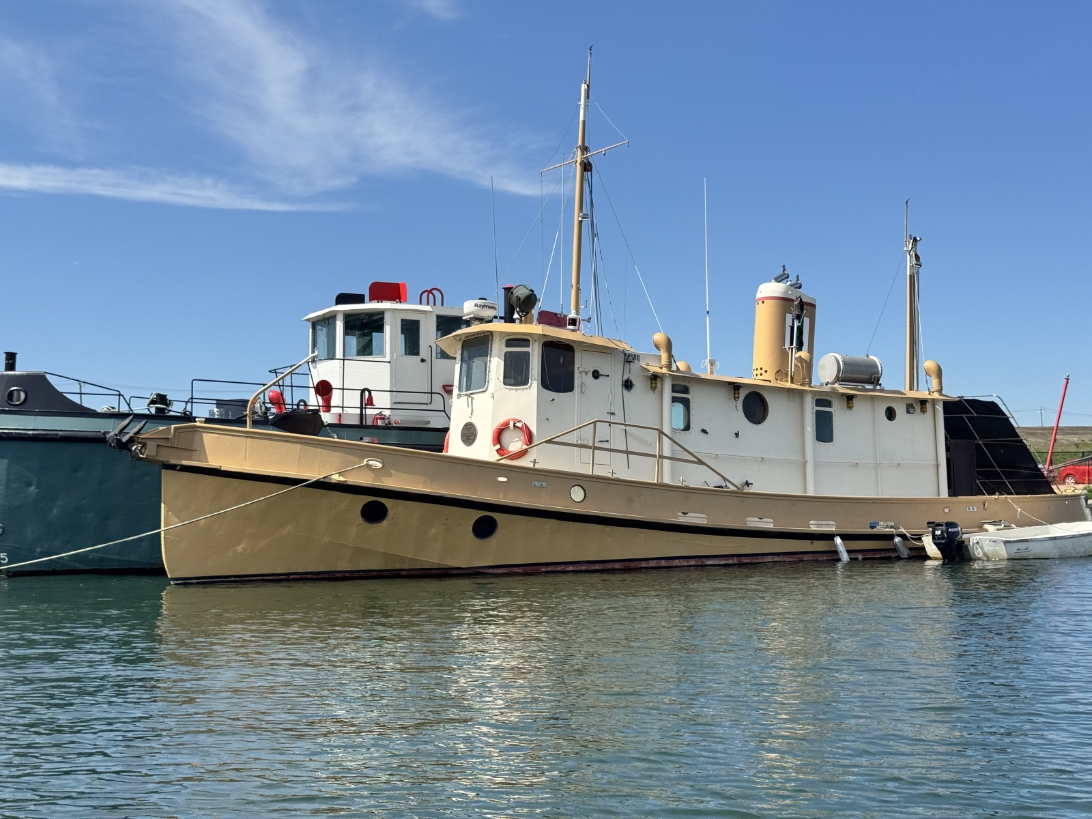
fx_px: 1514
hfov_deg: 39.7
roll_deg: +1.7
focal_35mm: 48
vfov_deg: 30.3
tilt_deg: +3.0
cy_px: 410
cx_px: 546
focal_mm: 6.76
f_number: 1.78
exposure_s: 1/6410
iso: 64
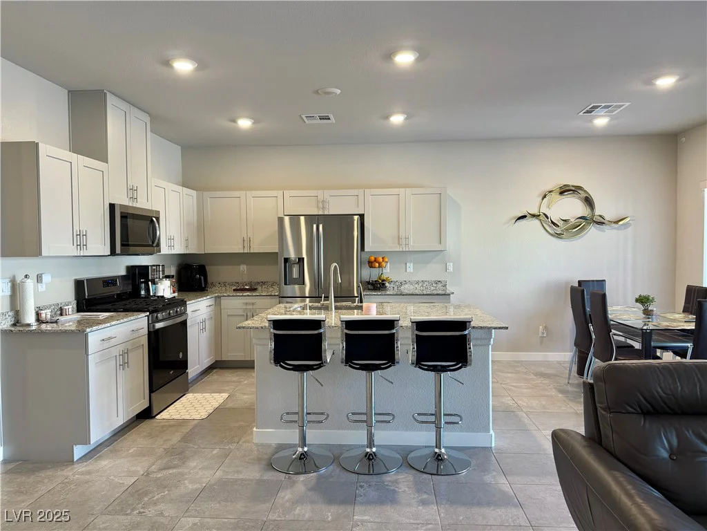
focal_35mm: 24
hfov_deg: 71.6
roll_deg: +1.5
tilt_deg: -1.7
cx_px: 354
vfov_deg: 56.8
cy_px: 266
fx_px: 490
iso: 100
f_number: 1.78
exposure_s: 1/60
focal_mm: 6.76
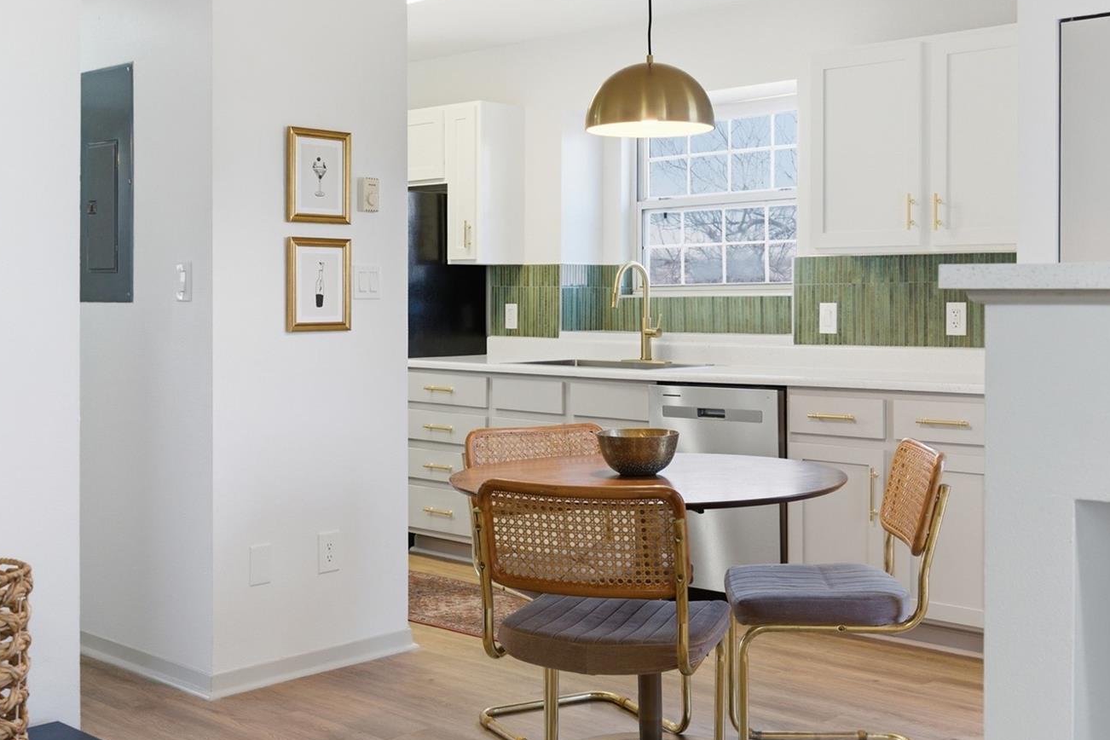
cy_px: 347
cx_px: 547
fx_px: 1326
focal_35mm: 43
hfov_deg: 45.4
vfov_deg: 31.2
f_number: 6.3
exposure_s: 1/500
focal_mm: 35
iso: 800
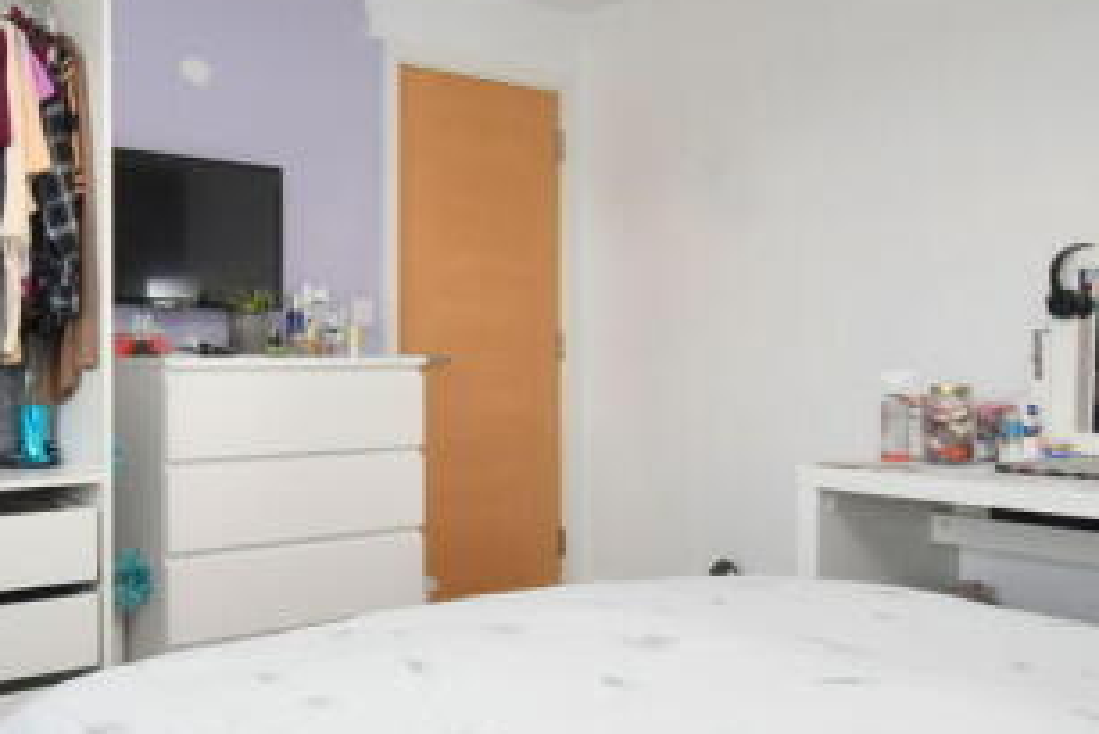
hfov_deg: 55.9
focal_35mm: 32
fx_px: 977
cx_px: 277
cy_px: 385
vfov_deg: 41.1
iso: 1000
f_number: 4.5
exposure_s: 1/125
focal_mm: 10
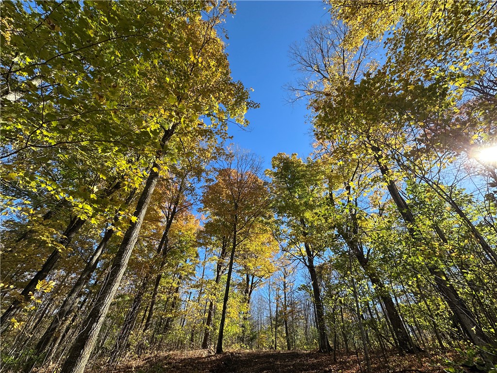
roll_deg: -3.0
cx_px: 248
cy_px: 186
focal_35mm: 14
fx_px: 201
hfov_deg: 102.1
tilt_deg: +44.7
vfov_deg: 85.7
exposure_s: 1/698
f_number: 2.2
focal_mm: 2.22
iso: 40
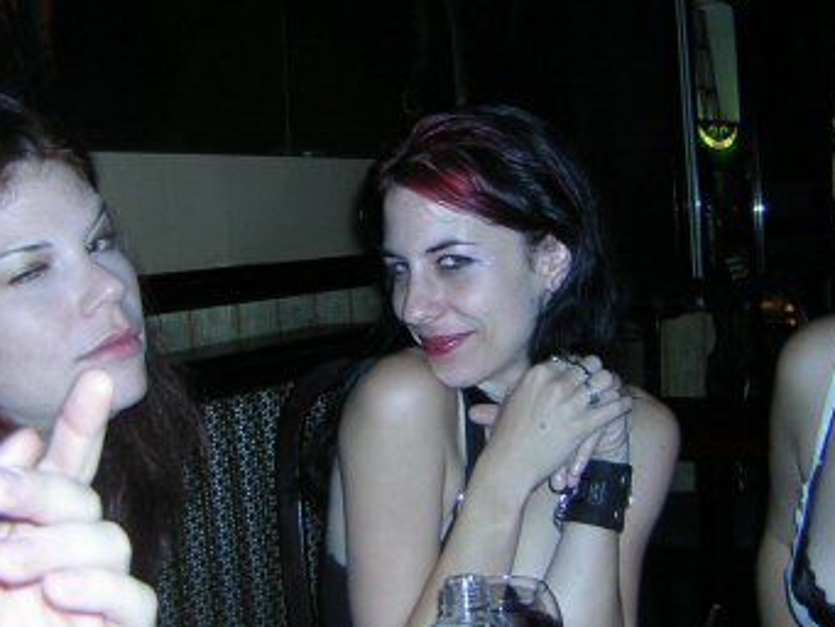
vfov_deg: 27.0
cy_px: 269
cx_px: 455
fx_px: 1303
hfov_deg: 35.5
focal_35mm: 54
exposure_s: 1/60.1
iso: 50
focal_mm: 4.7
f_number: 2.6
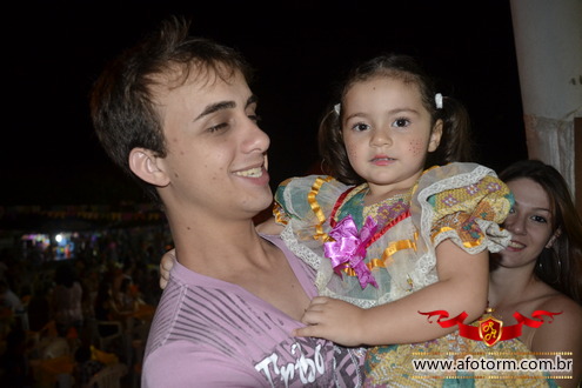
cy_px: 194
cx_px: 291
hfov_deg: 57.2
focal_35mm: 33
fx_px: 533
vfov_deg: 40.0
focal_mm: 22
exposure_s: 1/60
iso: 1100
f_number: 3.8
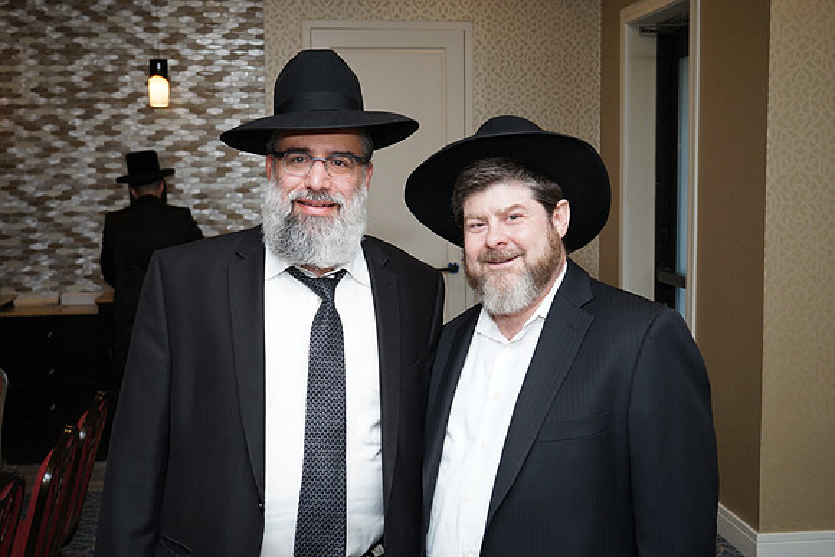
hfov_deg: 44.5
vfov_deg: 30.5
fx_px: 1021
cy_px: 278
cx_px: 418
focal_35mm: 44
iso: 640
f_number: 6.3
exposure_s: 1/125
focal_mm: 44
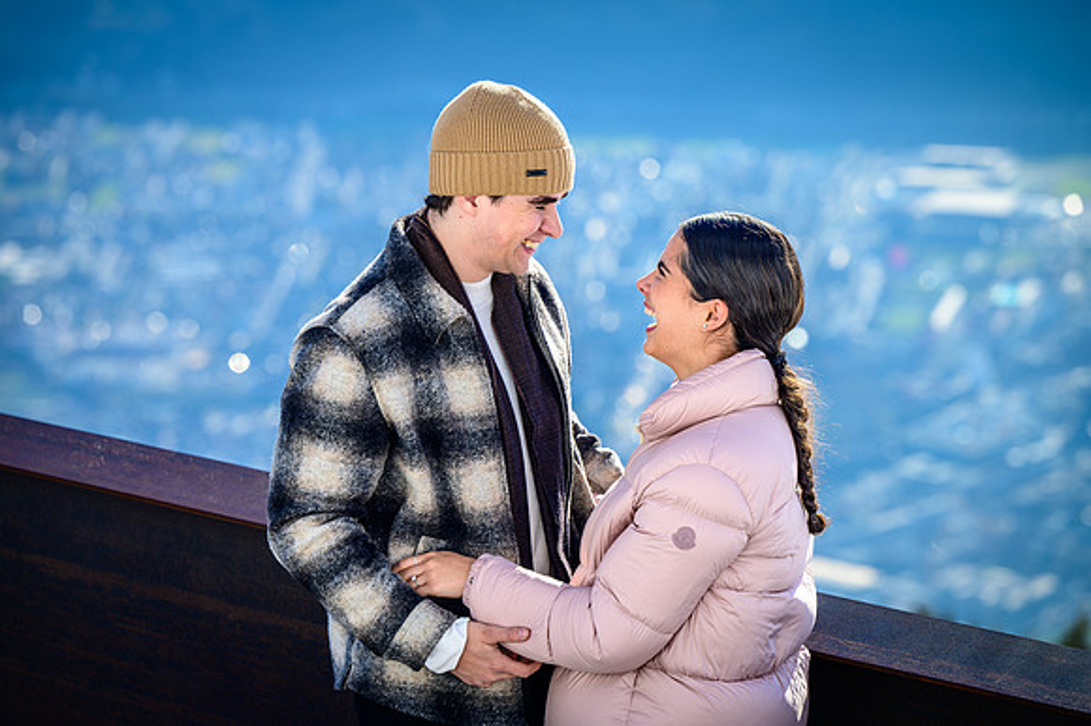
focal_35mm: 150
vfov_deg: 9.1
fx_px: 4543
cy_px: 363
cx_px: 546
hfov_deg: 13.7
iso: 100
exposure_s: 1/500
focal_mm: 150
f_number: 5
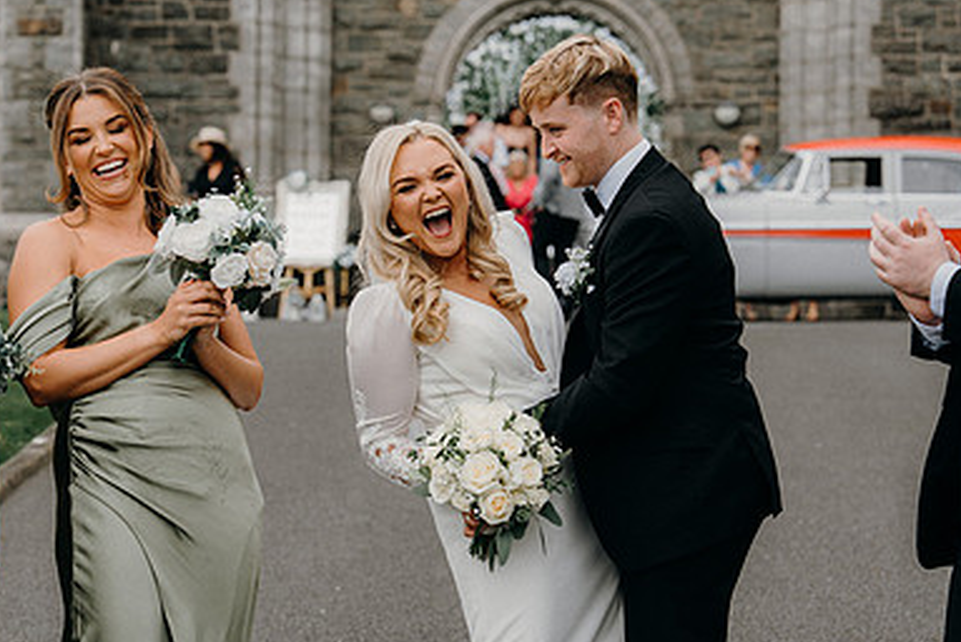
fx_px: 2832
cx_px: 494
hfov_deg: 19.3
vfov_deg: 12.9
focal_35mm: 106
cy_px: 450
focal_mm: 70
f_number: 3.5
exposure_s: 1/250
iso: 125
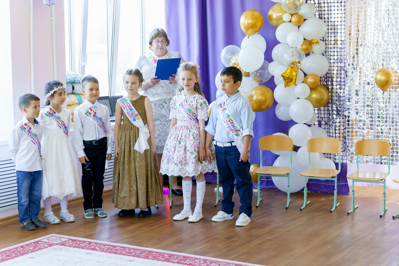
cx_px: 203
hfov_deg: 29.8
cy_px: 133
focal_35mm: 68
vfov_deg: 20.1
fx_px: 749
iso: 2500
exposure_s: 1/160
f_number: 5
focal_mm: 64
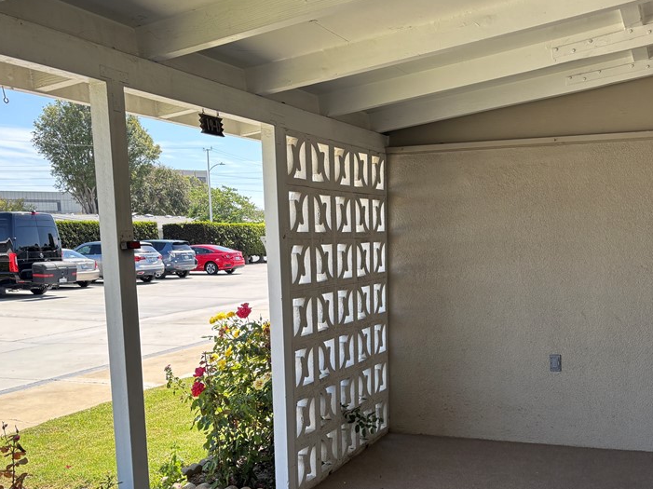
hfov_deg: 48.8
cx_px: 382
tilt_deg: -9.1
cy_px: 332
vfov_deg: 37.2
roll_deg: +1.1
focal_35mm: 38
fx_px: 716
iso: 50
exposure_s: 1/707
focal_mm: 5.96
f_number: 1.6
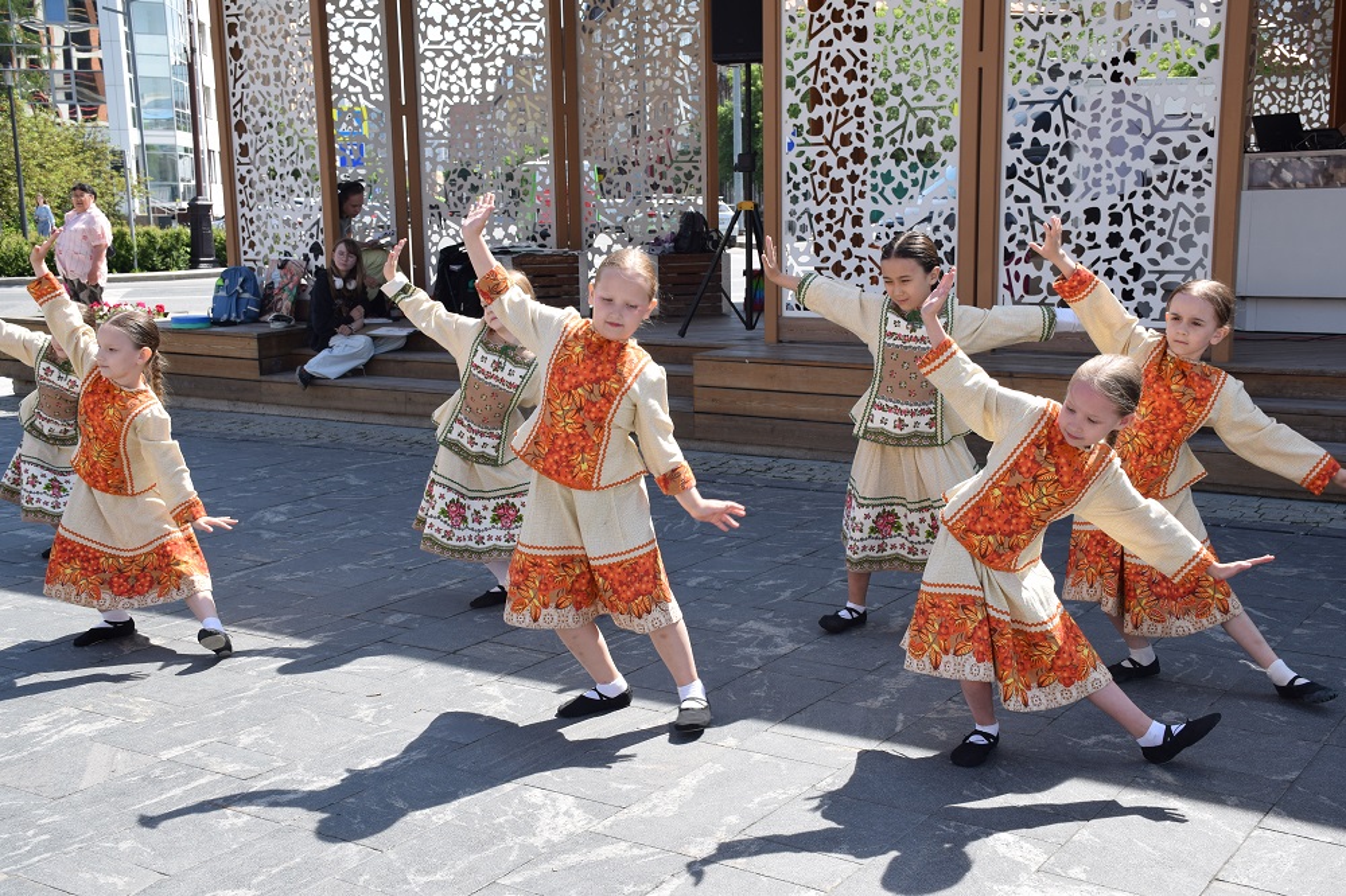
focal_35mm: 40
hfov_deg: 47.9
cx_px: 673
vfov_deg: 33.0
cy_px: 448
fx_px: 1514
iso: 200
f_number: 9
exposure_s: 1/320
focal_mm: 27
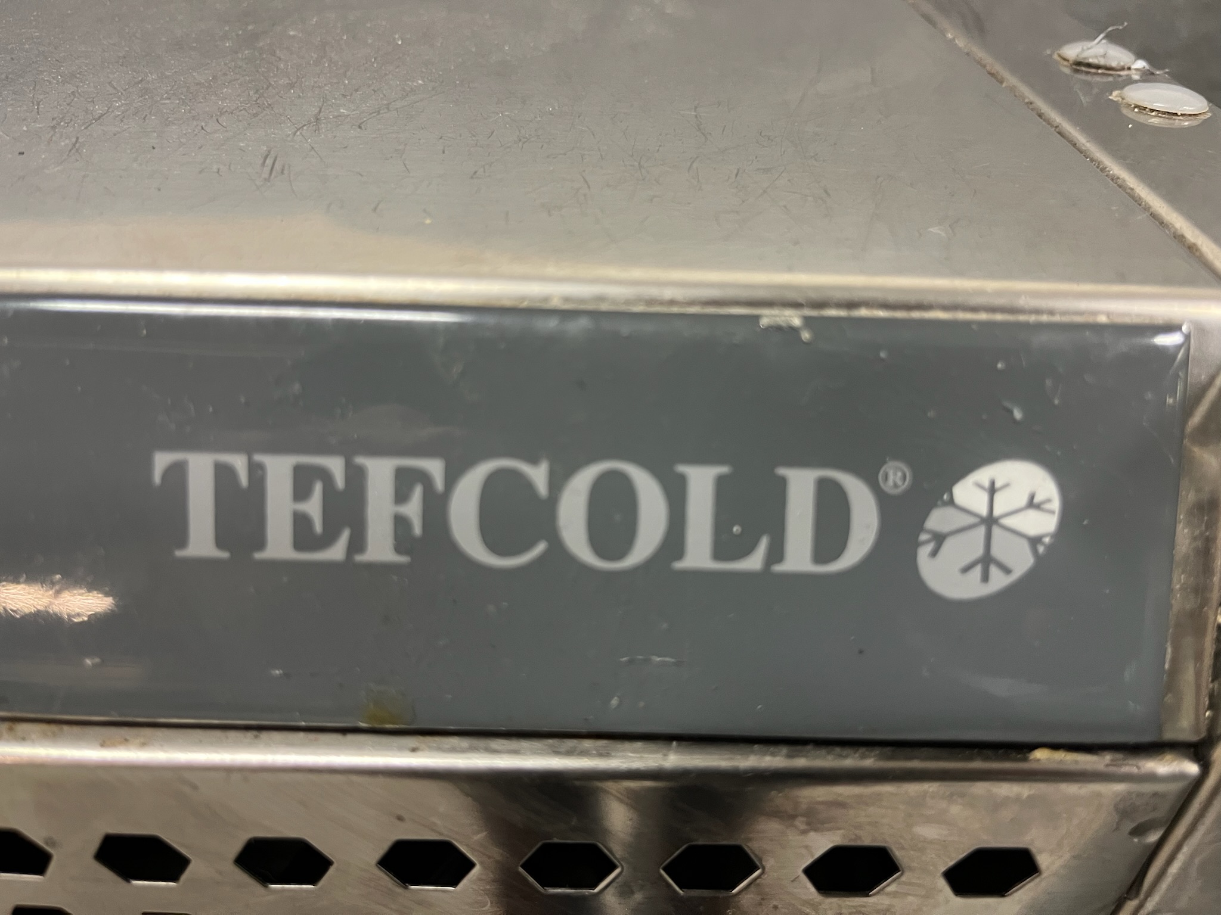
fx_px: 917
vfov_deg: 53.1
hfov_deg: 67.3
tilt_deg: -35.1
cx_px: 610
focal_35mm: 26
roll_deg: -4.0
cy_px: 458
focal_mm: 5.1
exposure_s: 1/50
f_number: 1.6
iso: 250
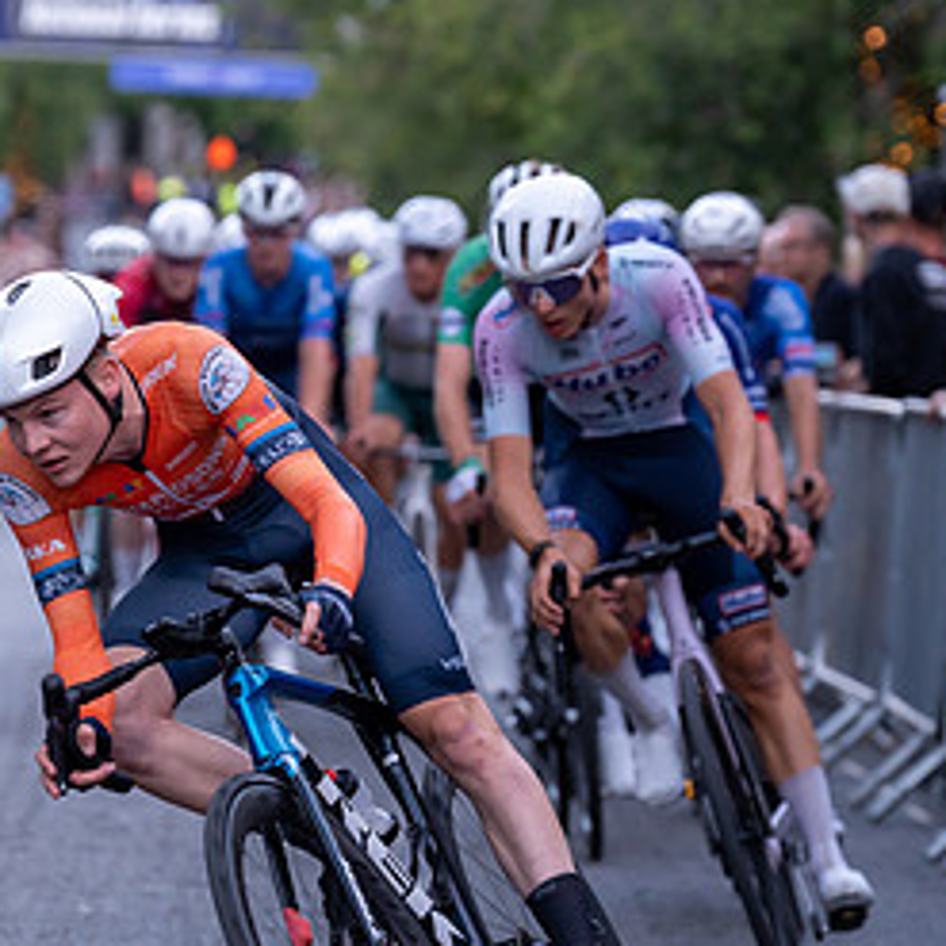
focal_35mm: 266
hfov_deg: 6.6
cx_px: 92
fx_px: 8224
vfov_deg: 6.6
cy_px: 439
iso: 2000
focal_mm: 133
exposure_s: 1/800
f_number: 3.5
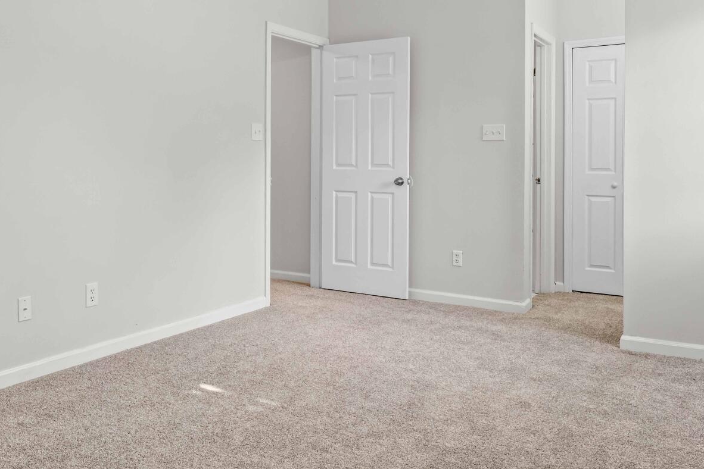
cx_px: 289
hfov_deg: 56.9
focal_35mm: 33
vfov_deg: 39.8
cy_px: 195
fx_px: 645
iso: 400
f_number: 8
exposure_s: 1/5
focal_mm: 13
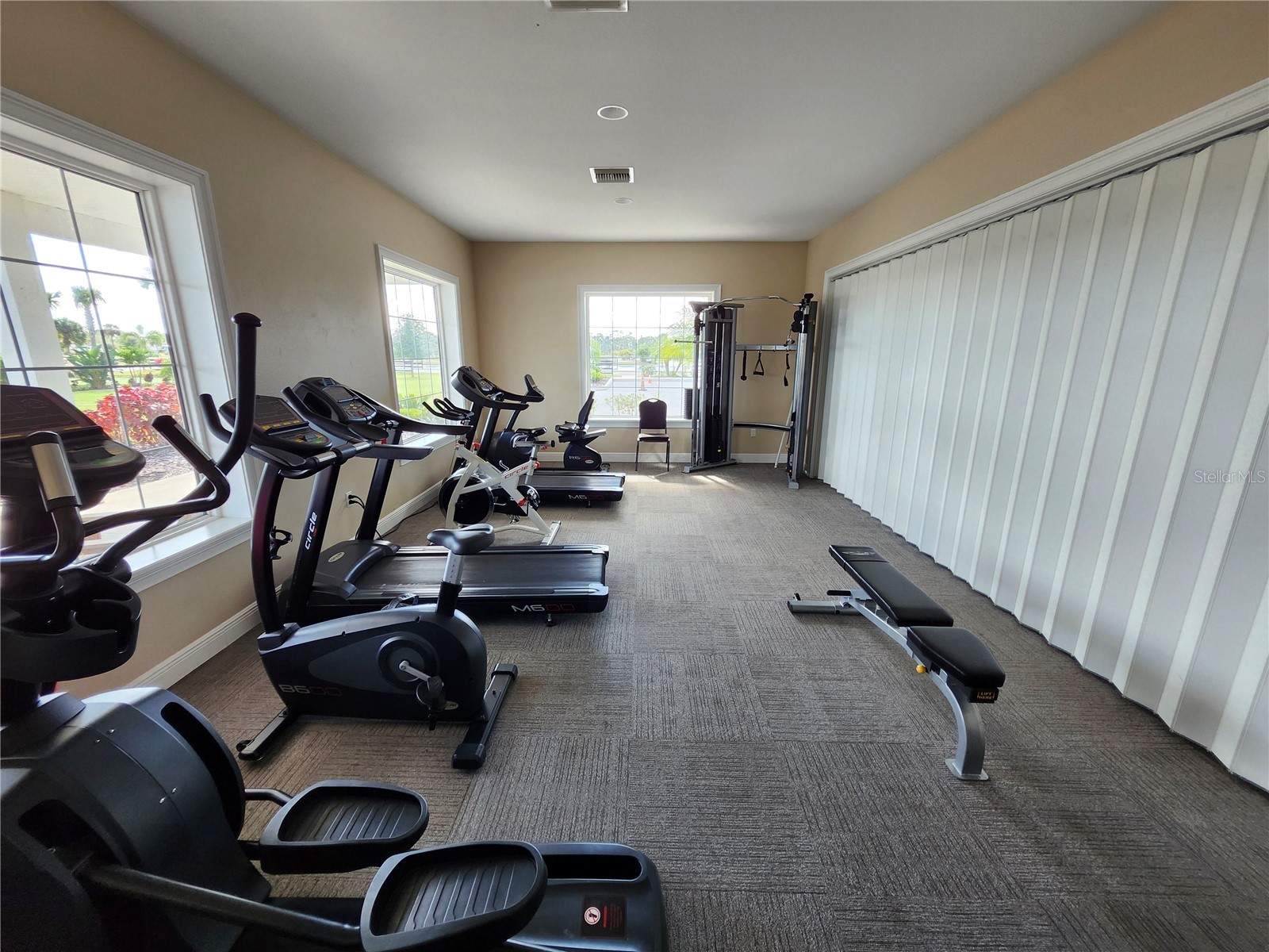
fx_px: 477
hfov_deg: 106.2
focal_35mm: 13
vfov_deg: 89.9
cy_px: 476
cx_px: 634
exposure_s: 1/60
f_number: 2.2
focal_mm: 1.74
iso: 64
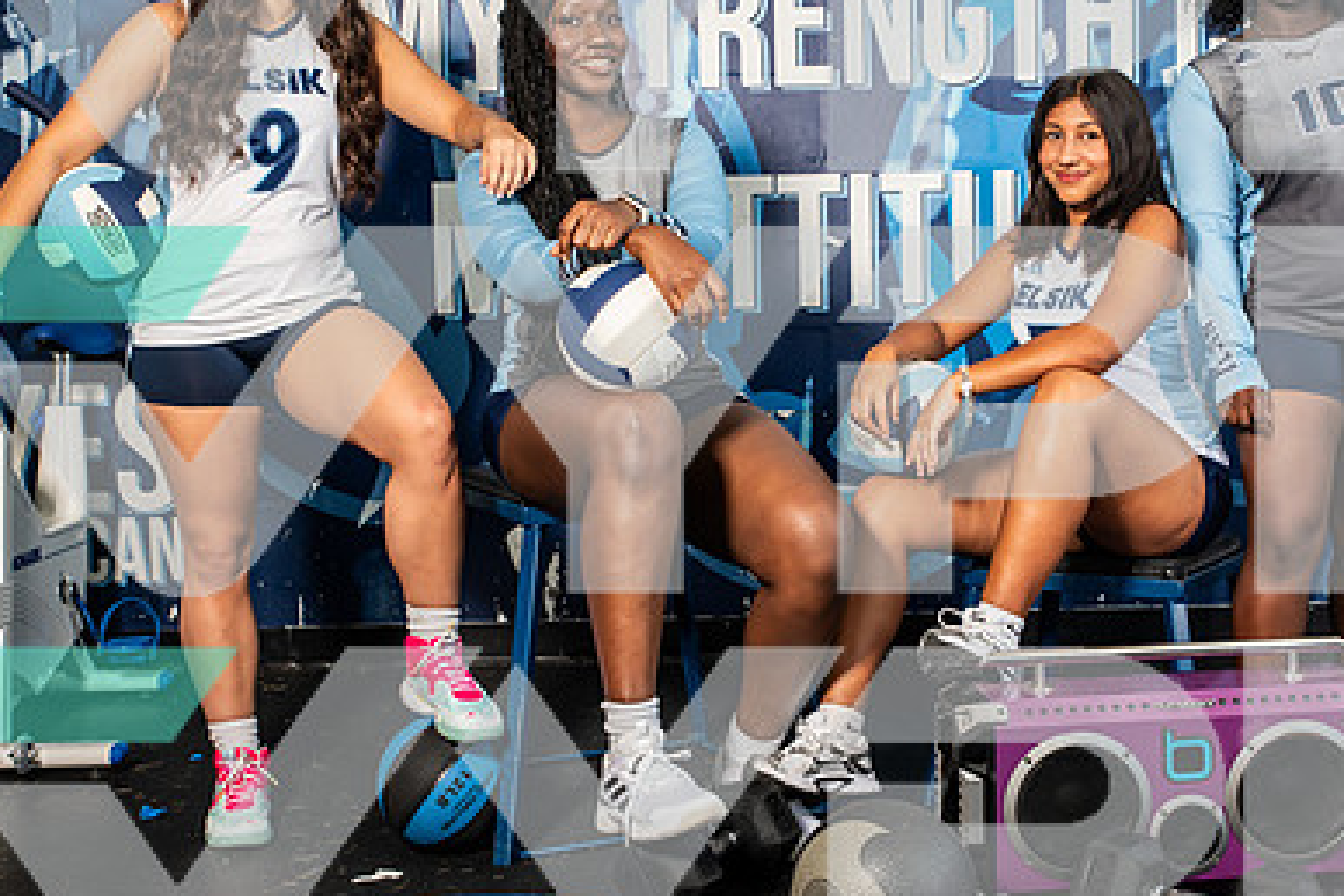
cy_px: 412
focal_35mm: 54
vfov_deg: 25.1
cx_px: 771
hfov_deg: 36.8
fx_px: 2016
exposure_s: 1/250
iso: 250
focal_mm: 36
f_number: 7.1
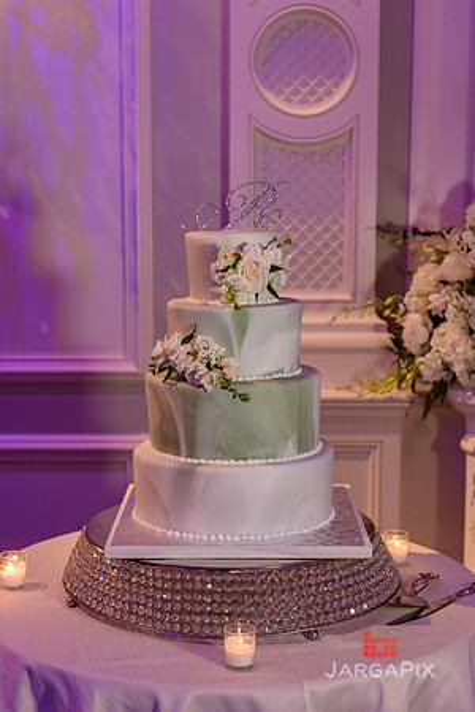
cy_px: 356
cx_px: 238
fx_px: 1187
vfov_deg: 33.4
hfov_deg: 22.6
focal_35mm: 60
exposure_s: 1/125
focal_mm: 60
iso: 1600
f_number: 3.2
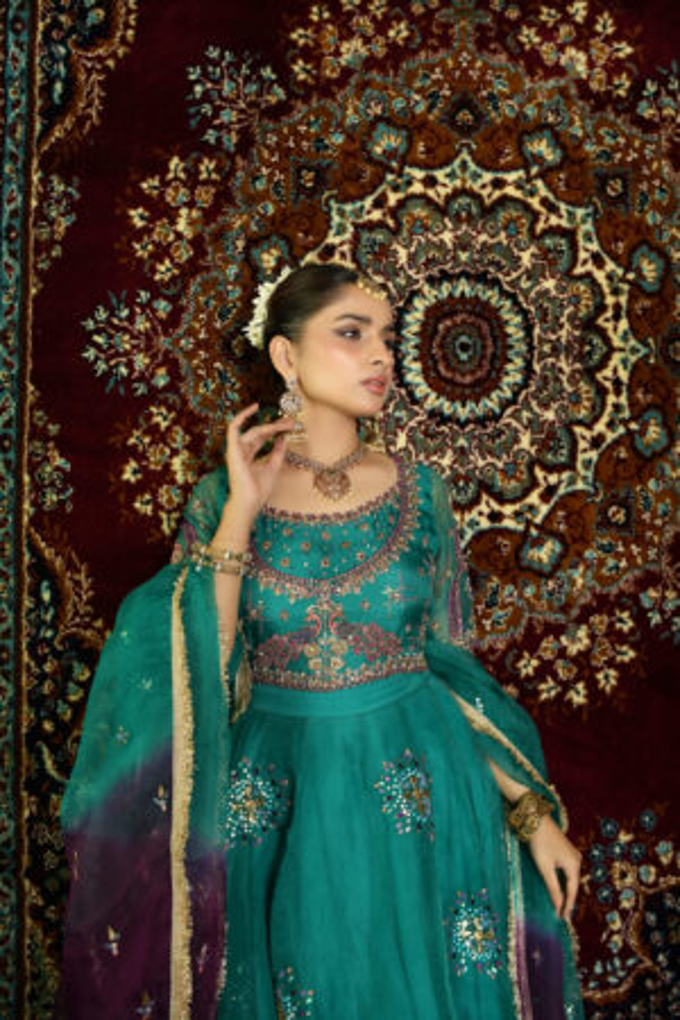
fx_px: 992
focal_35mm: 35
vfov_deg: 54.4
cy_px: 510
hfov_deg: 37.9
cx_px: 340
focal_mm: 35
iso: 640
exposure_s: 1/200
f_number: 3.2
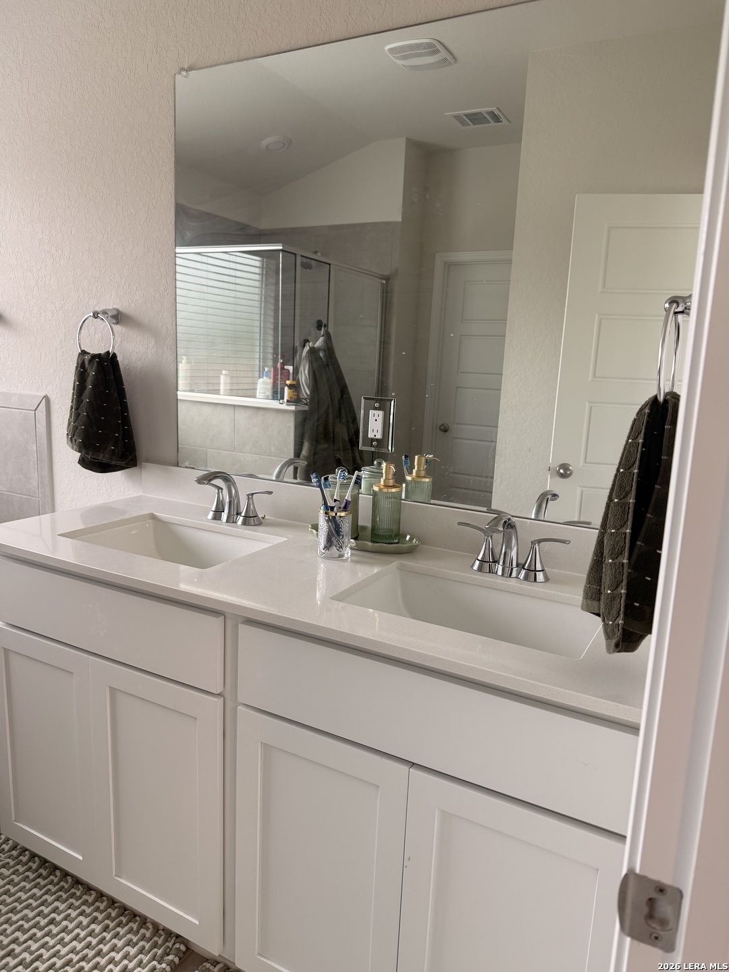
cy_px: 486
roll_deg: -2.4
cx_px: 364
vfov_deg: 71.6
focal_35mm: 24
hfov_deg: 56.8
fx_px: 674
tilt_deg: -10.5
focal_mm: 6.76
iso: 160
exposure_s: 1/120
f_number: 1.78
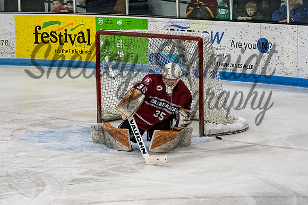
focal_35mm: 160
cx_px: 137
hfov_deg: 12.8
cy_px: 102
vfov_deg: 8.6
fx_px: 1368
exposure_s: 1/800
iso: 2800
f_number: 4
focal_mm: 70
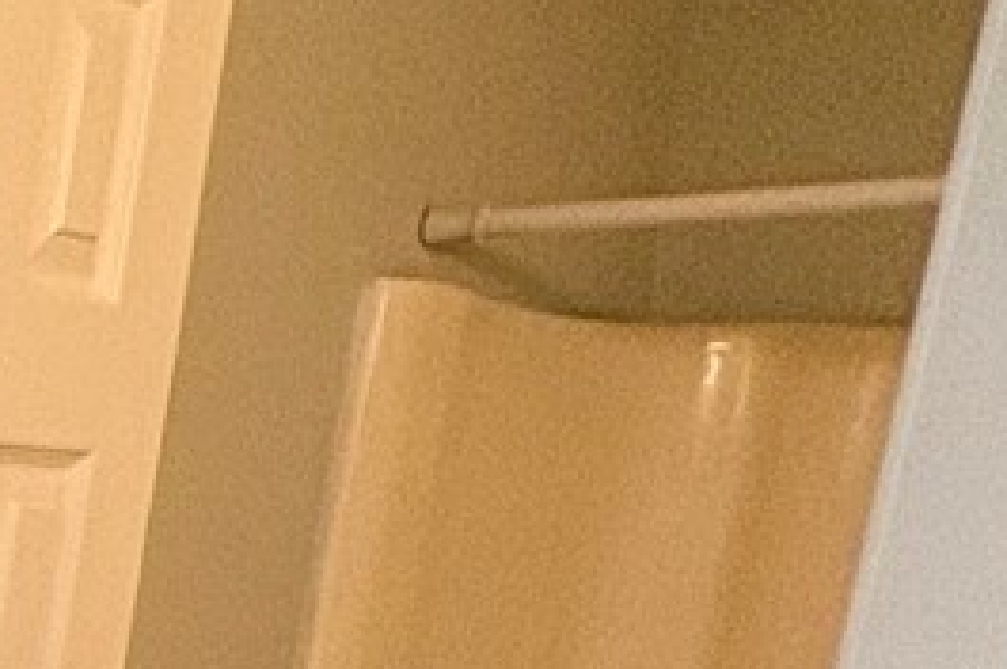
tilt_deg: -13.2
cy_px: 1148
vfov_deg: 14.0
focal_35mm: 88
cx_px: -1505
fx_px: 2459
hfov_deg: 14.1
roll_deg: +0.2
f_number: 2.2
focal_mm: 2.22
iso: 200
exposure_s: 1/120
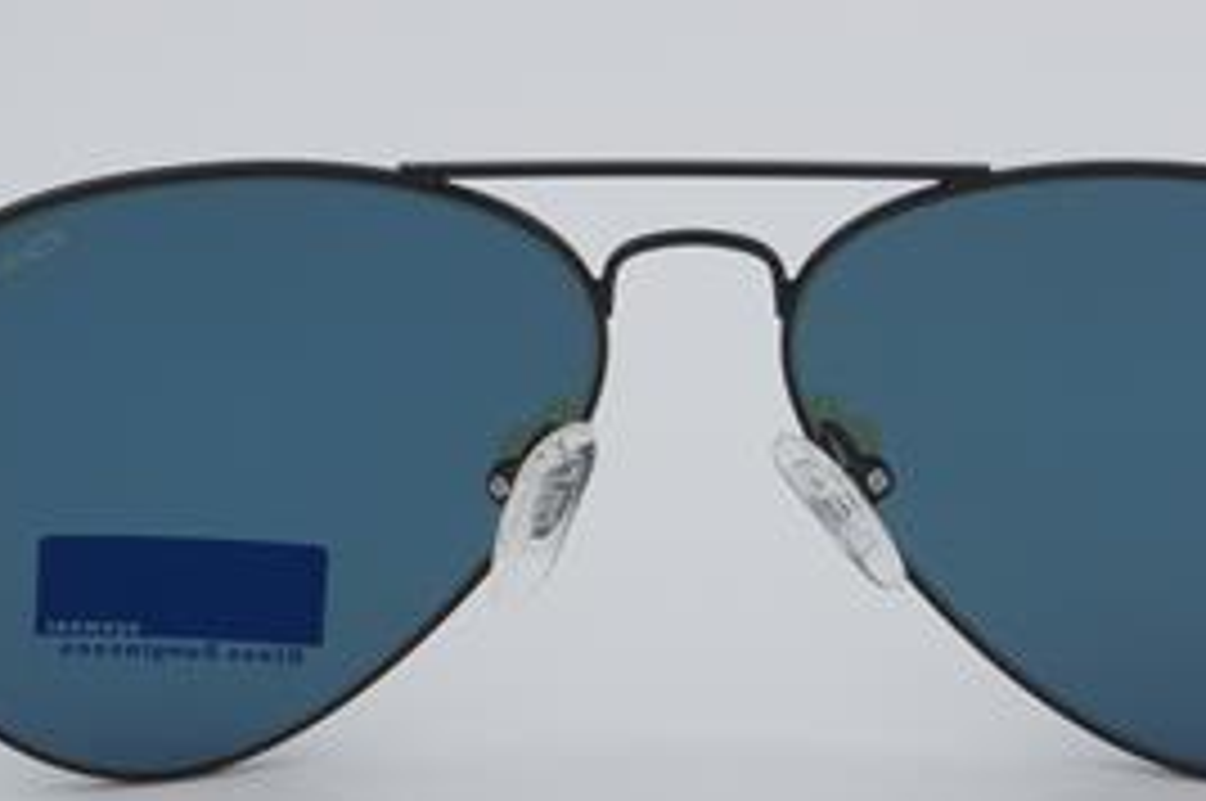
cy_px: 490
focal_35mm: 101
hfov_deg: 20.3
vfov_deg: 13.5
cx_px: 702
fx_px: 3371
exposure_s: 1/4
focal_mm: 45
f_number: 32
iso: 100
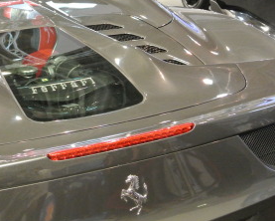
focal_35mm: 70
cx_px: 47
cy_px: 113
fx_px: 570
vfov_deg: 21.9
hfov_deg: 26.5
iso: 2200
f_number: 4
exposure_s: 1/60
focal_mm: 14.5
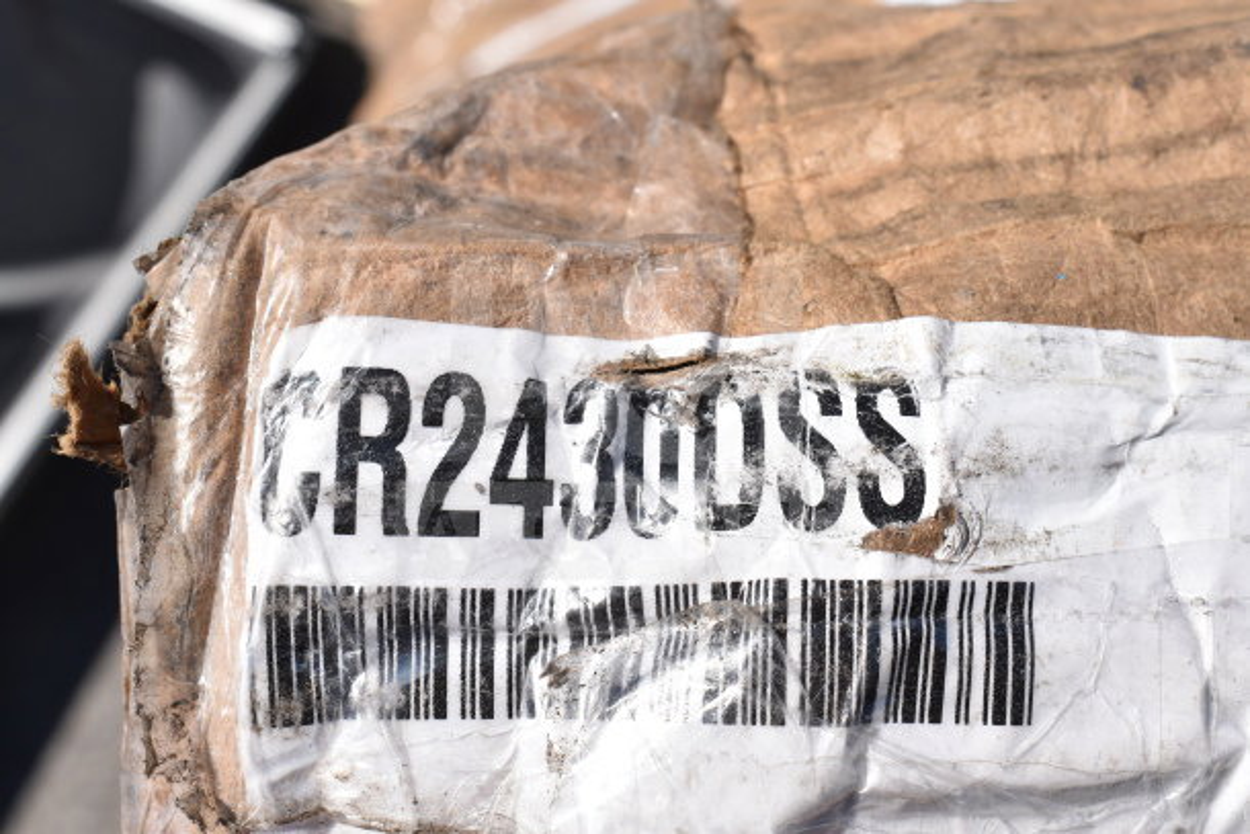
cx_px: 625
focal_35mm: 51
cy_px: 417
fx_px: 1771
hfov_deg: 38.9
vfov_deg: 26.5
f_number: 10
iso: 200
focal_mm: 34
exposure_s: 1/400
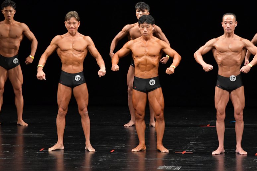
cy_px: 86
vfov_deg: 5.1
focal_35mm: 270
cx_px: 128
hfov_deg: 7.6
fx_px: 1927
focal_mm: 180
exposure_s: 1/400
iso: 3200
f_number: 5.6
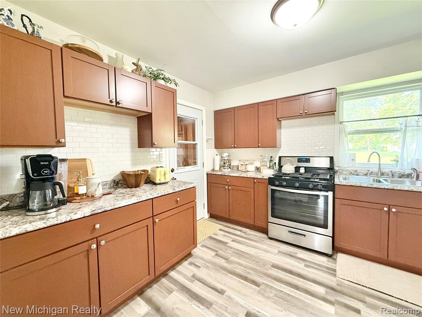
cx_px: 211
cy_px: 158
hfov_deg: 102.1
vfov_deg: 85.7
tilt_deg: -1.9
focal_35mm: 14
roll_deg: +0.9
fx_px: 171
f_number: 2.2
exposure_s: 1/60
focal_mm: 2.22
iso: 500
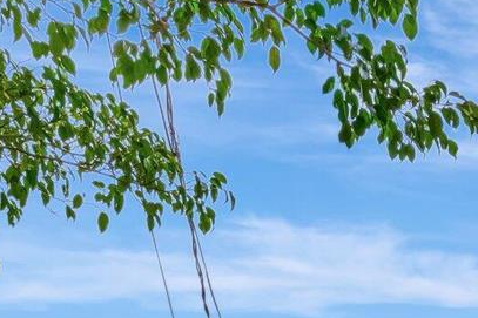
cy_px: 516
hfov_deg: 33.2
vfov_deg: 19.2
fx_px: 783
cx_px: 365
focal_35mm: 59
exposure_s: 1/4000
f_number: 8
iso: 1100
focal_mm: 10
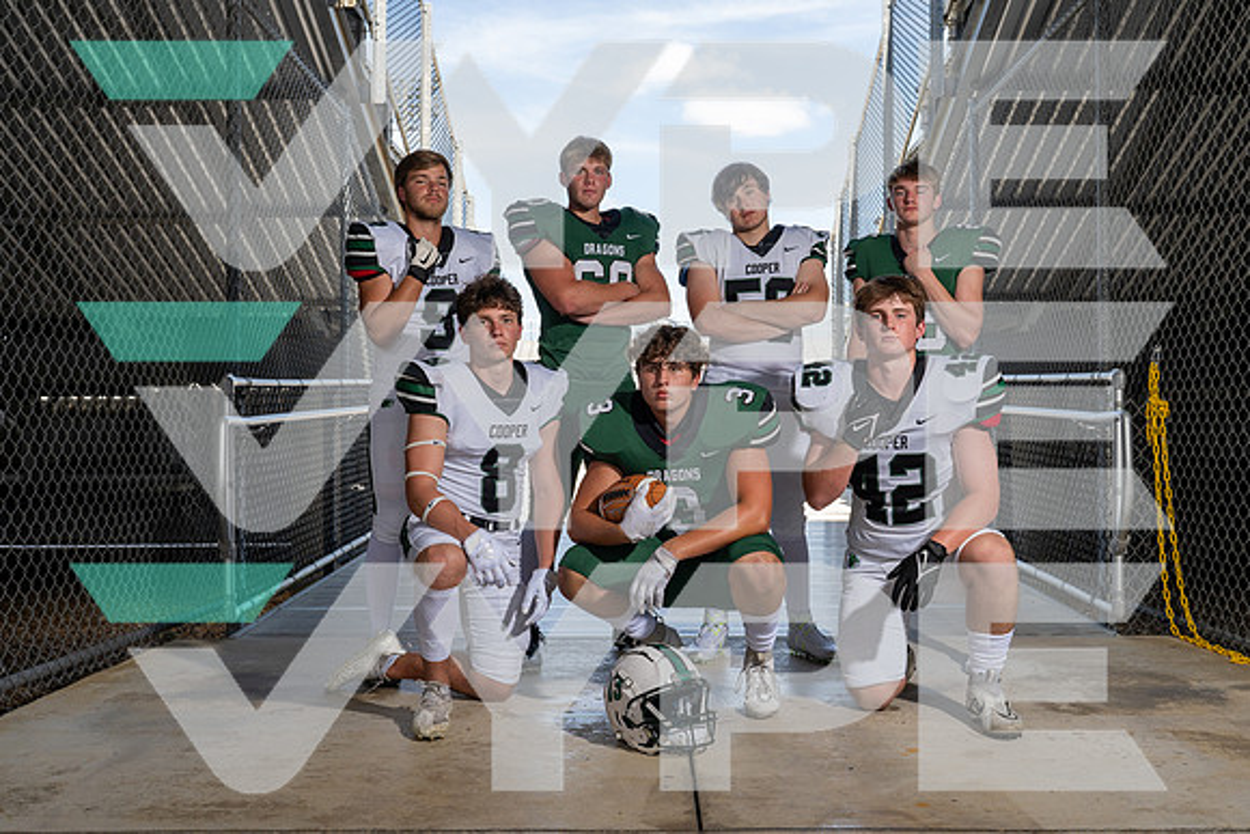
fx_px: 1181
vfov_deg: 38.9
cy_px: 417
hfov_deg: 55.8
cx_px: 625
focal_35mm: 34
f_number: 8
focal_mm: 34
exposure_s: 1/250
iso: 320
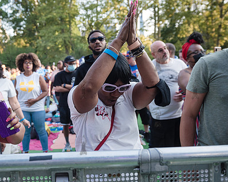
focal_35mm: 40
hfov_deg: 45.3
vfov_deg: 37.3
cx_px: 83
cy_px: 89
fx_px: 270
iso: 500
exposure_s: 1/500
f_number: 4
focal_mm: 29
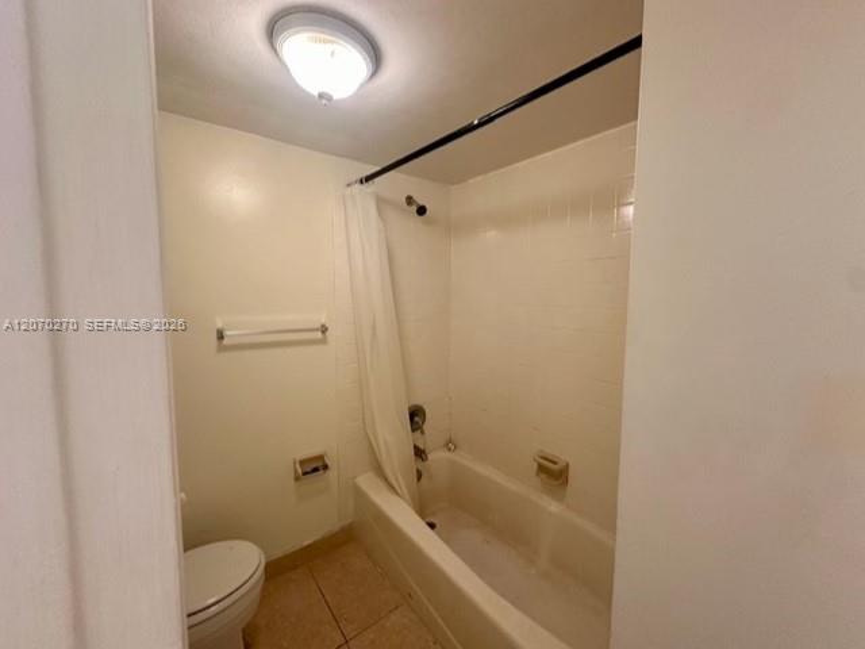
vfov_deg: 85.7
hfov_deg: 102.1
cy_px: 324
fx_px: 350
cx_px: 432
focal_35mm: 14
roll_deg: +0.1
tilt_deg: -4.1
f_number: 2.2
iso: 250
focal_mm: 2.22
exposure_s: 1/120
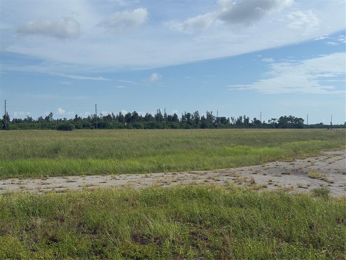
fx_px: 480
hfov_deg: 39.7
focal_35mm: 48
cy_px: 130
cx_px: 173
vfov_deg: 30.3
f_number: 1.78
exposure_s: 1/7143
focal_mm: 6.76
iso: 64
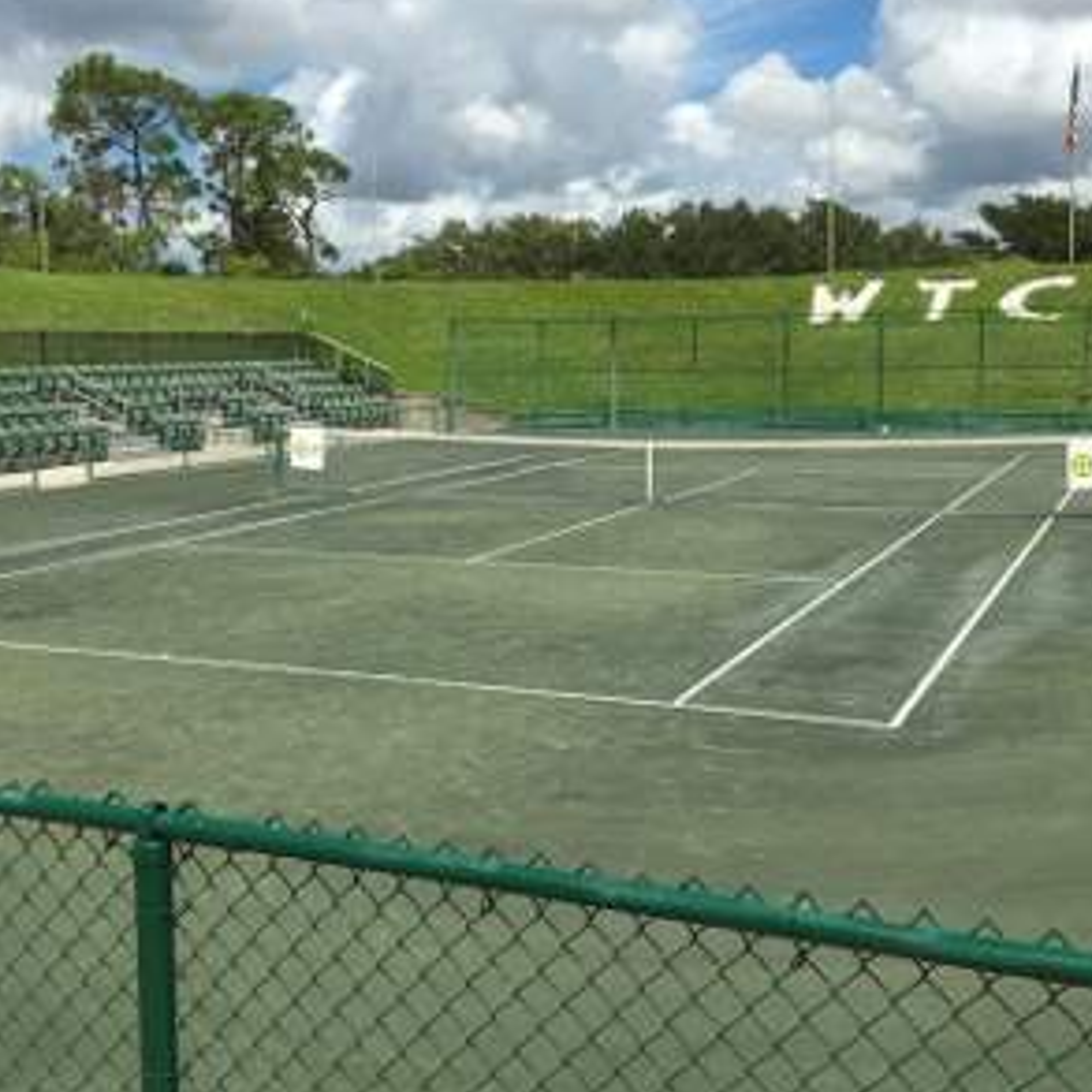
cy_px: 526
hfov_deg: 39.9
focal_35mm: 42
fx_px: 1499
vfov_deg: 40.0
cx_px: 466
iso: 25
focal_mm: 4.15
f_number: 2.2
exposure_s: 1/3497
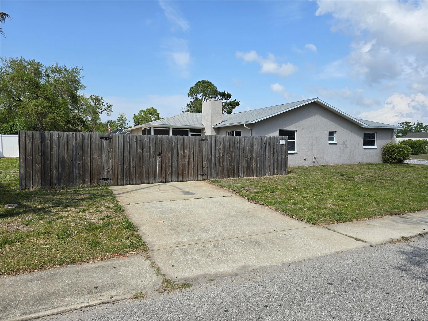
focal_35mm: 23
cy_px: 160
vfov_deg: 58.9
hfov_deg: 73.9
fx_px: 284
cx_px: 214
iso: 12
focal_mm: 6.3
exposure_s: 1/912
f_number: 1.7
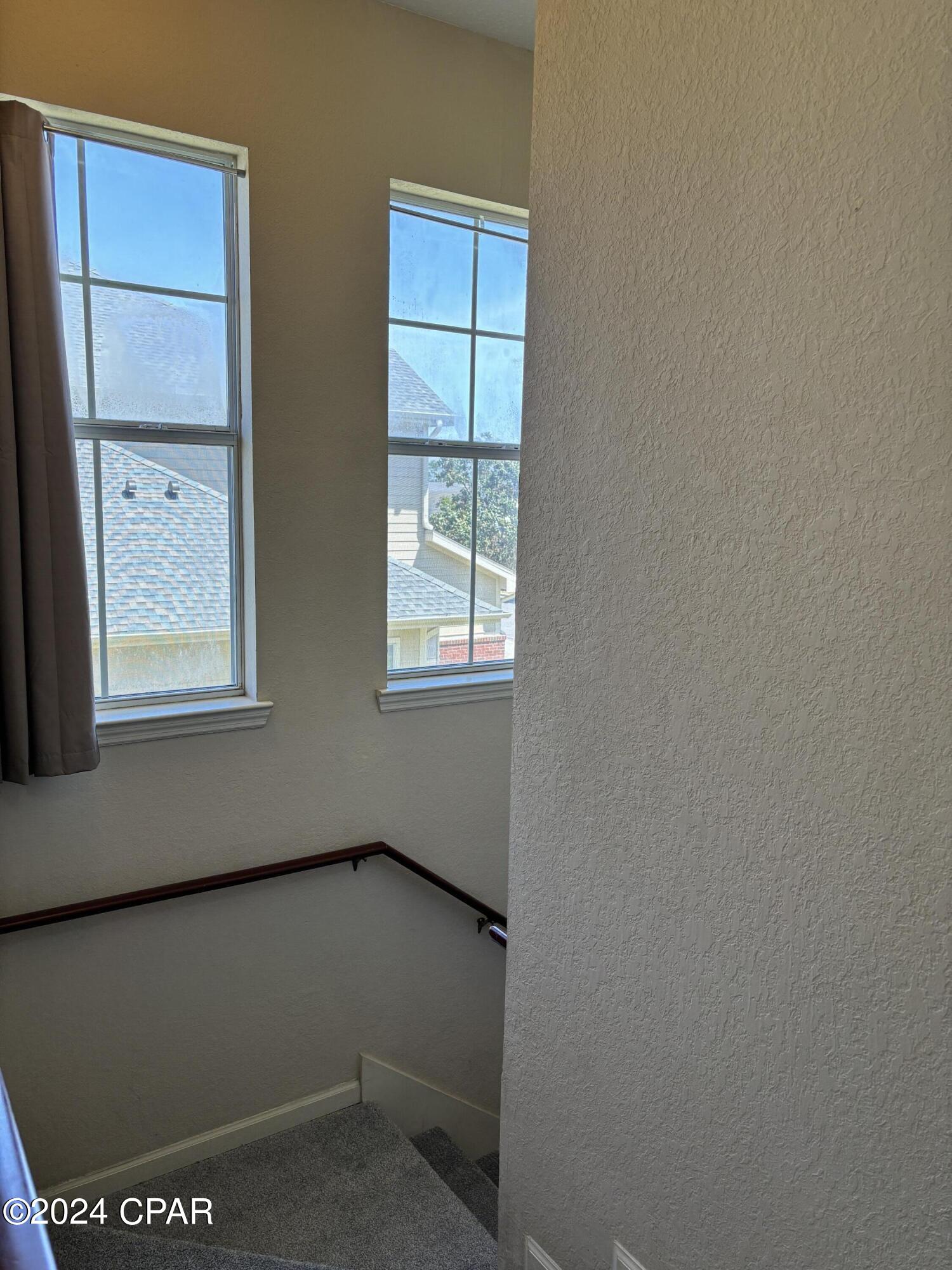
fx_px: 953
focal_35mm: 26
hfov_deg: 53.1
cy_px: 635
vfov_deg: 67.3
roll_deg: -2.2
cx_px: 476
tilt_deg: -8.9
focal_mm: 5.96
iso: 64
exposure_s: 1/163
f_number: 1.6
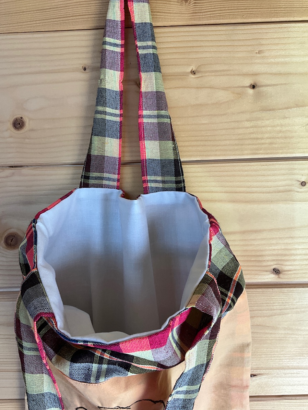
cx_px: 144
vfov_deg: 58.3
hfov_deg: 45.4
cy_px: 218
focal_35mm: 31
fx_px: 368
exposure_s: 1/100
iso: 40
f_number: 1.8
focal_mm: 3
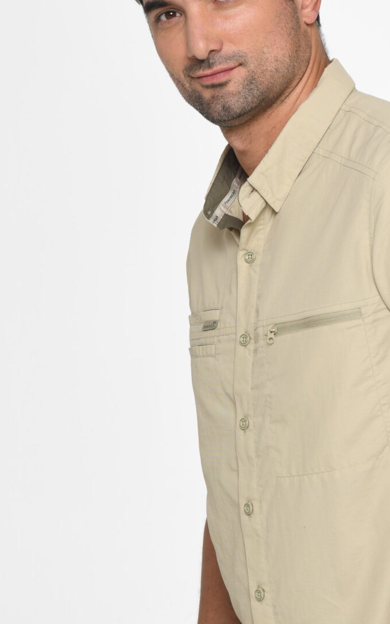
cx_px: 233
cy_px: 378
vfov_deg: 12.4
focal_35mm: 169
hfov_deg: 7.8
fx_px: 2876
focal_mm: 70
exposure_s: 1/160
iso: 100
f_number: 9
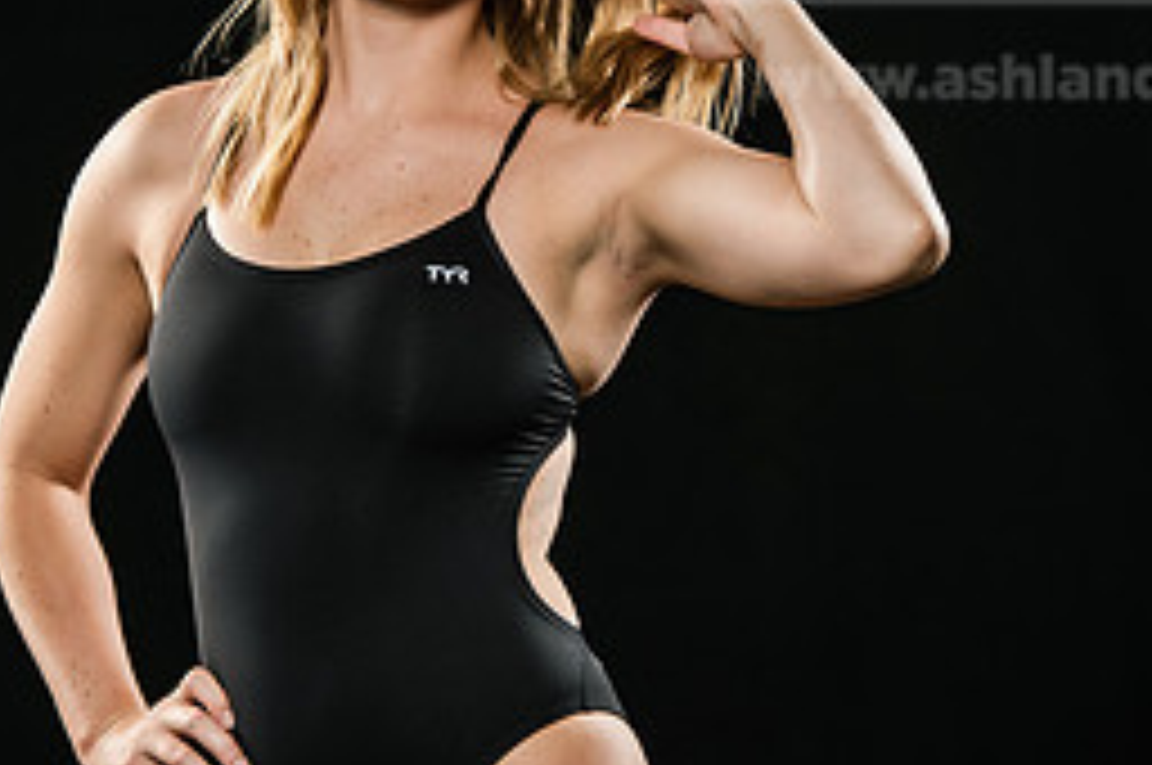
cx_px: 558
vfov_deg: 4.9
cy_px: 173
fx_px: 8853
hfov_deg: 7.4
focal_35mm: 277
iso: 320
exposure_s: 1/250
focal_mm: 122
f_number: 5.6
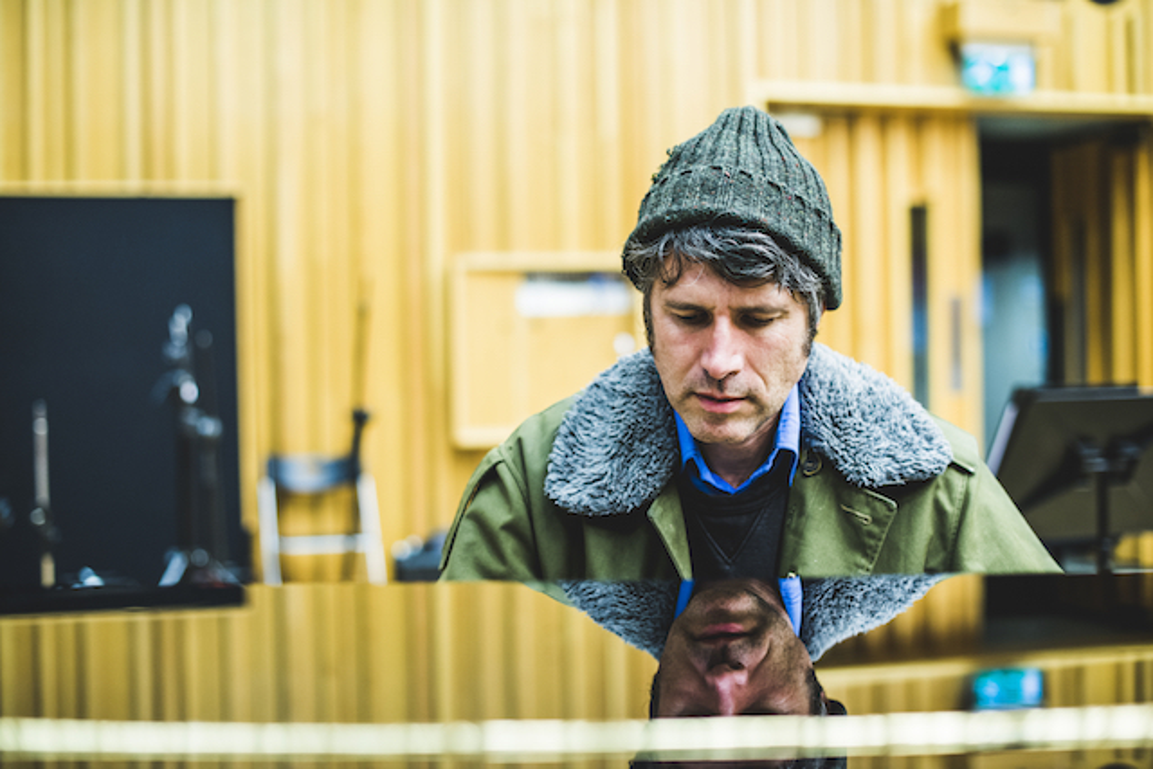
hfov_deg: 39.6
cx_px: 576
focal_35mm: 50
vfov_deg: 27.0
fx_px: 1602
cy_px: 384
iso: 1000
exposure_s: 1/160
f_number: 2.2
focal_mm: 50
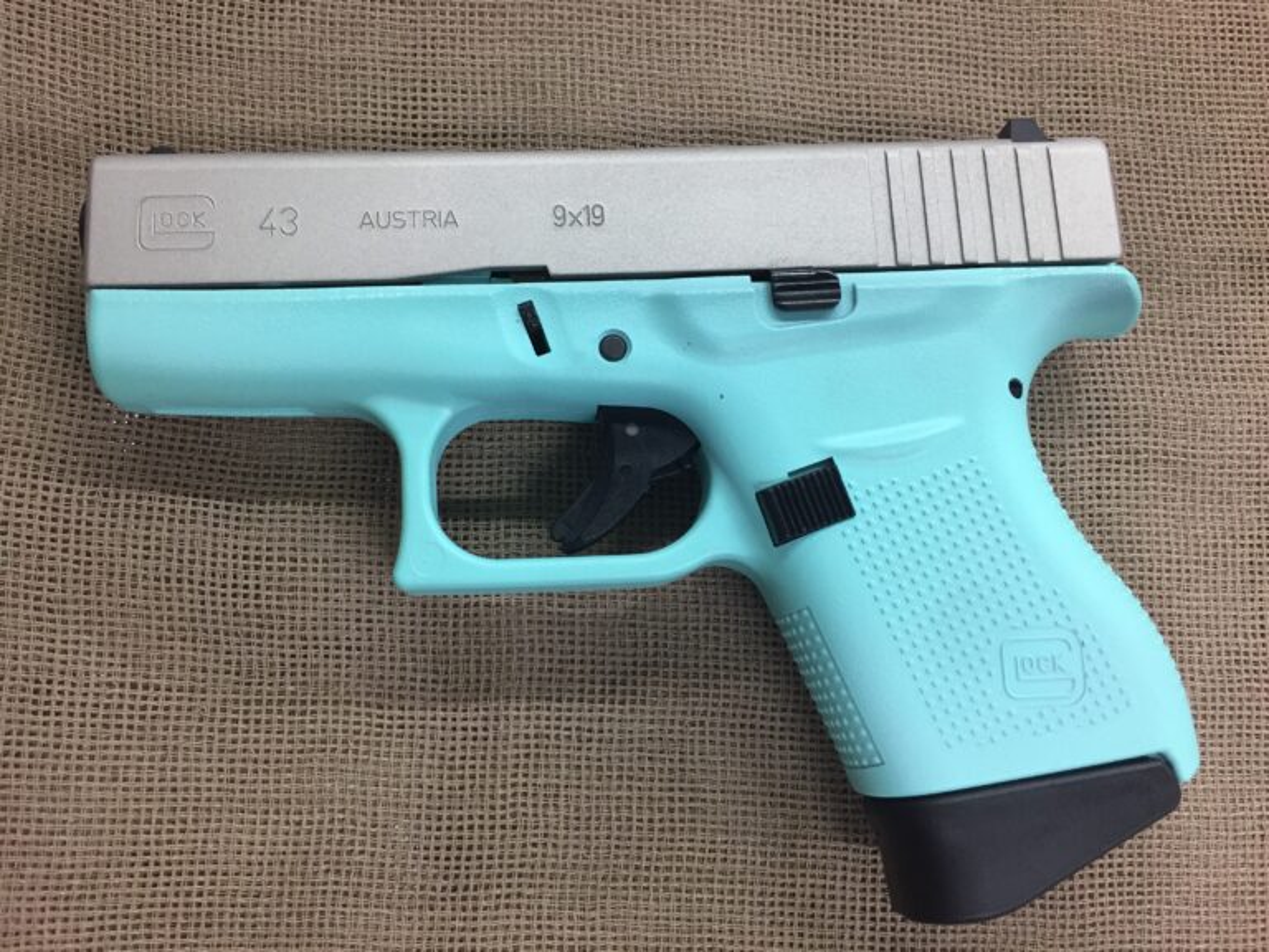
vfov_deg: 48.2
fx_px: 1063
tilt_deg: -83.2
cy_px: 476
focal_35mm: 29
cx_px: 634
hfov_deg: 61.7
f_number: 2.2
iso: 125
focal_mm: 4.15
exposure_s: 1/30
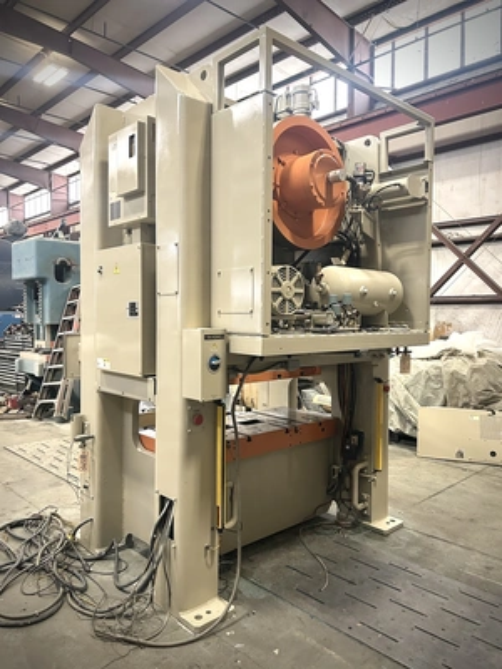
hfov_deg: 53.1
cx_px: 251
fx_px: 503
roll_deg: +0.1
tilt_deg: -1.4
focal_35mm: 26
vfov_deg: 67.3
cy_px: 334
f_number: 1.5
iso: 500
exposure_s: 1/60
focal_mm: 5.7
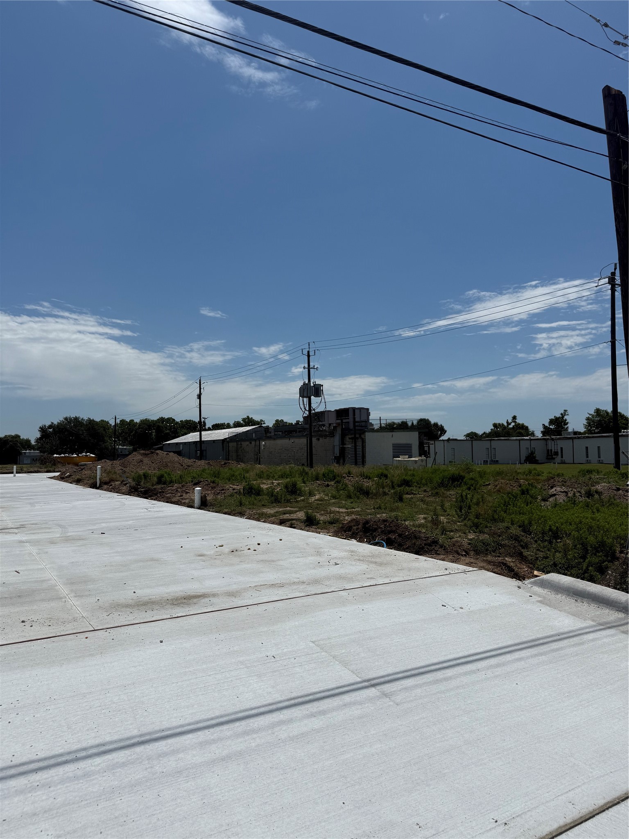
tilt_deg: +3.4
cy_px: 420
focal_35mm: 24
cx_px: 314
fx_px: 581
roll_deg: +0.7
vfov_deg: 71.6
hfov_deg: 56.8
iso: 80
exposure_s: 1/14286
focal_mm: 6.76
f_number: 1.78
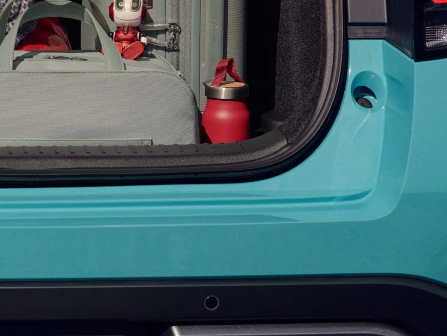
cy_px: 106
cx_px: -86
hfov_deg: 12.8
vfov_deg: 9.9
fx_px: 1937
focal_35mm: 150
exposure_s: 1/50
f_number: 11
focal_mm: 61.8
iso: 100
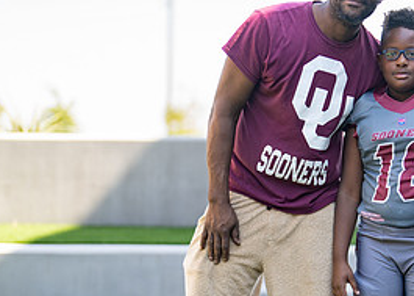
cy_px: 197
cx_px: 349
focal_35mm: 121
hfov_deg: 16.4
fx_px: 1422
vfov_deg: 11.8
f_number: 1.2
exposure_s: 1/1250
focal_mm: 50
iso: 100
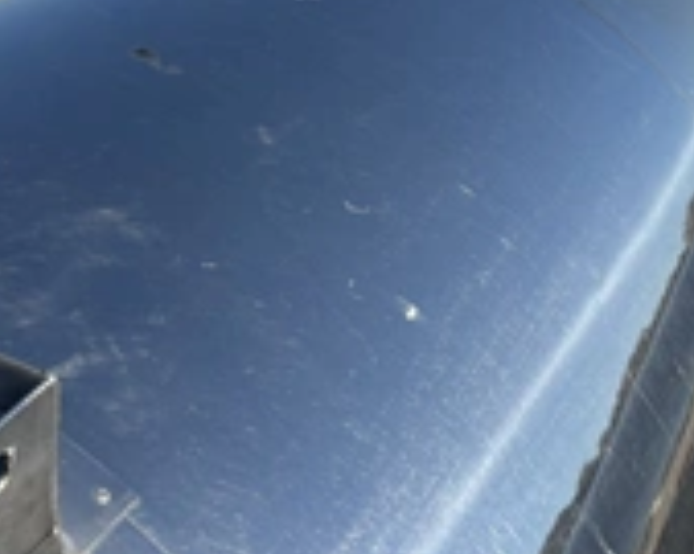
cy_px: 16
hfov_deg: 31.5
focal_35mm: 60
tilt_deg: -23.1
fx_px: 1232
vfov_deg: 24.4
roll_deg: -5.3
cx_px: 341
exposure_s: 1/3937
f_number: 1.6
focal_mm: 5.96
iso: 50
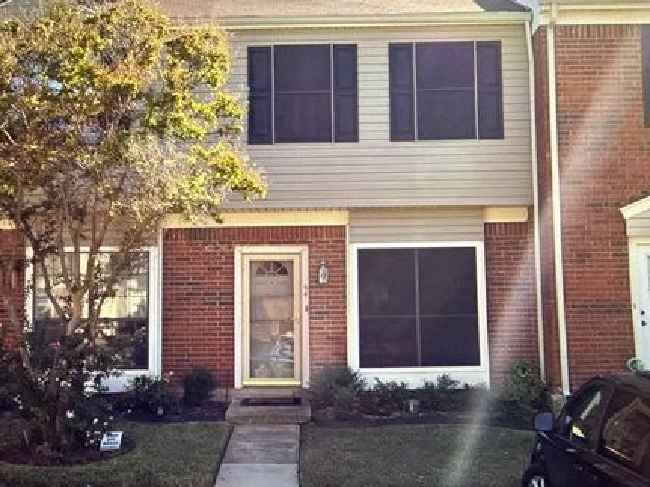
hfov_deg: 61.7
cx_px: 332
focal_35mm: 29
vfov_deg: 48.2
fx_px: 544
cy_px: 225
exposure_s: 1/60
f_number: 2.2
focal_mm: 2.22
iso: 250
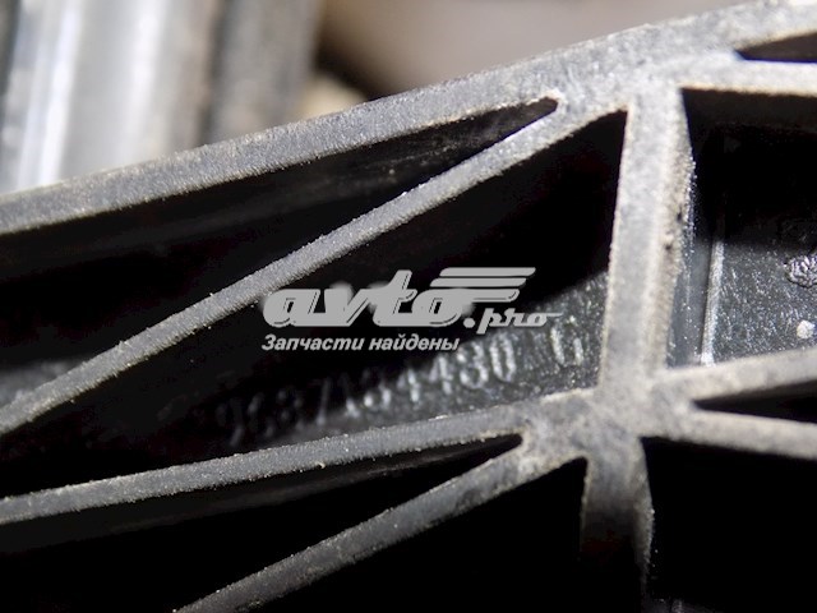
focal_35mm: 107
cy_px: 306
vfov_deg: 13.8
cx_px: 408
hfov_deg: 18.4
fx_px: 2525
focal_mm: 19.1
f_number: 4.7
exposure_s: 1/30
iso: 200
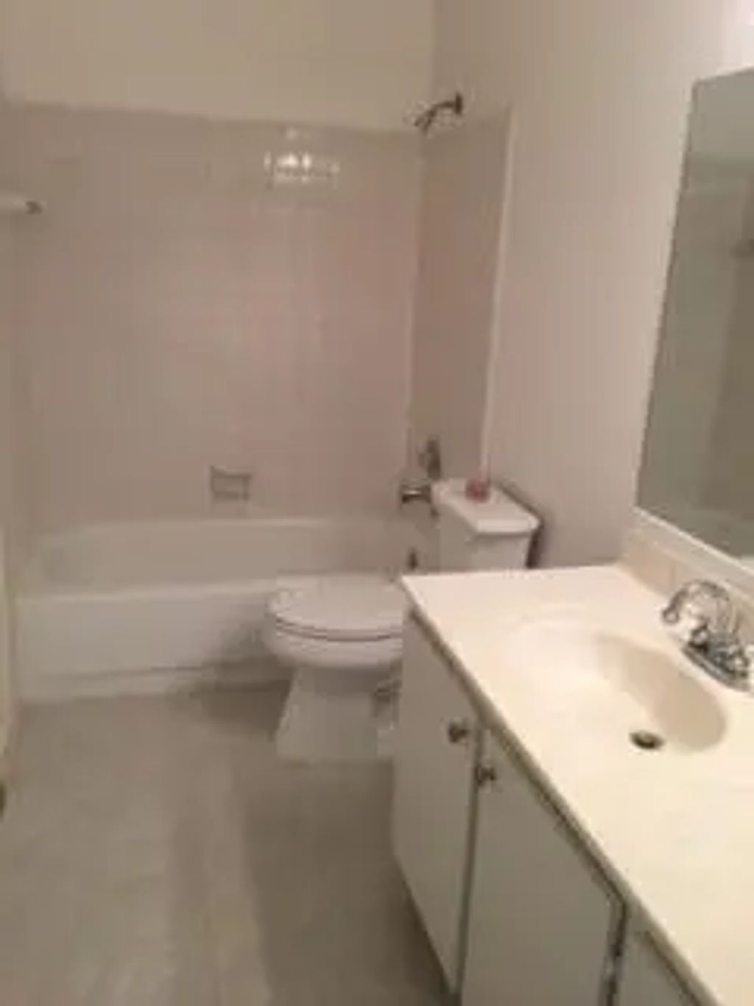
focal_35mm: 29
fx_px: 842
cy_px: 503
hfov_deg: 48.2
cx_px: 377
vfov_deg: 61.7
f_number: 2.2
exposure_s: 1/30
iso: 40
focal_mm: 4.15
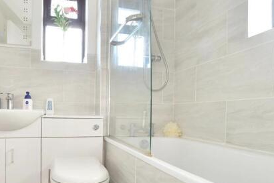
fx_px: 183
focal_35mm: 24
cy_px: 114
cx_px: 100
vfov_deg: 52.6
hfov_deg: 72.3
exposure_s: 1/20
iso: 400
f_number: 7.1
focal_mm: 10
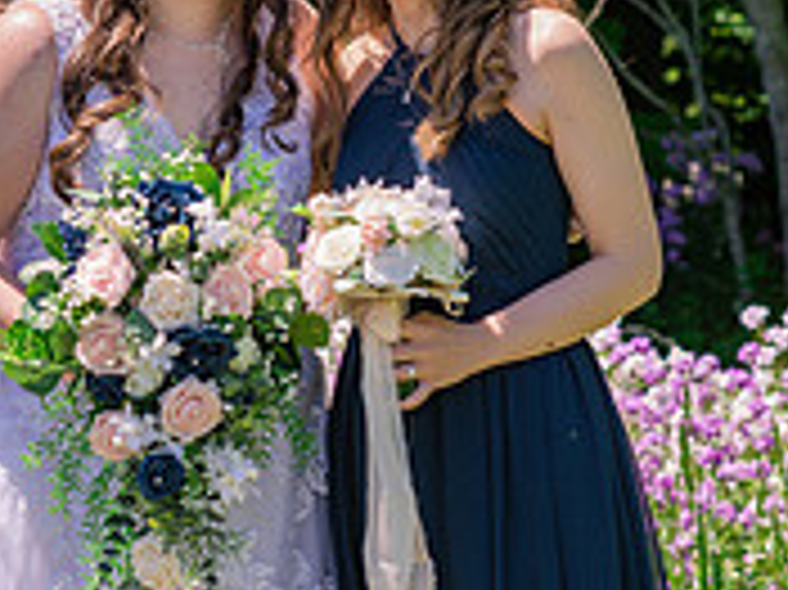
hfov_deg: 9.4
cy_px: 306
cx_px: 261
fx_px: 4777
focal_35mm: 210
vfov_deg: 7.1
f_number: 5
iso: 200
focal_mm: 85
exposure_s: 1/800
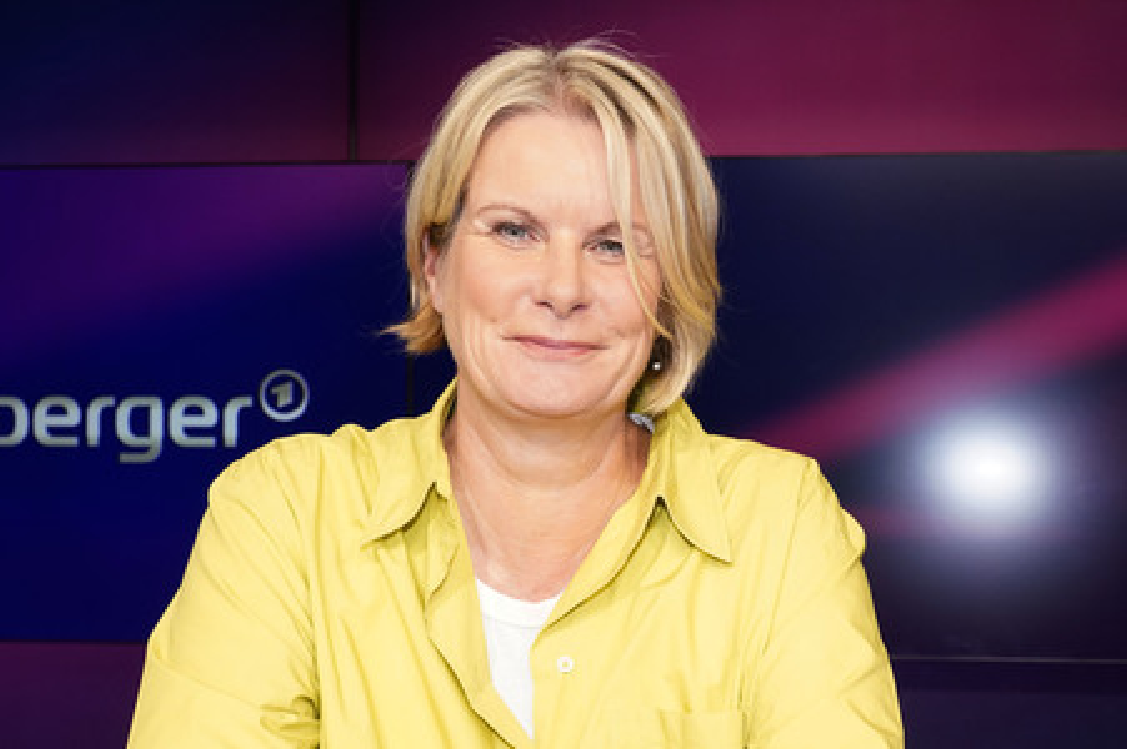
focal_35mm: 34
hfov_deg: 55.8
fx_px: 1064
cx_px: 564
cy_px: 374
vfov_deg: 38.8
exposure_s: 1/125
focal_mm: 34
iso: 2000
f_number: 5.6
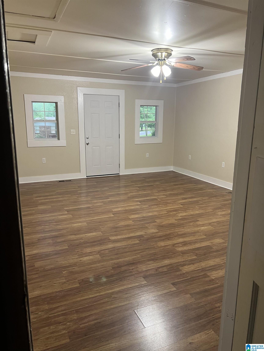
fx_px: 264
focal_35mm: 26
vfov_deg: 67.3
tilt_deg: -10.9
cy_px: 176
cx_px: 132
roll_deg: +0.3
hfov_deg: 53.1
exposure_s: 1/60
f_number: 1.5
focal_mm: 5.7
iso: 125
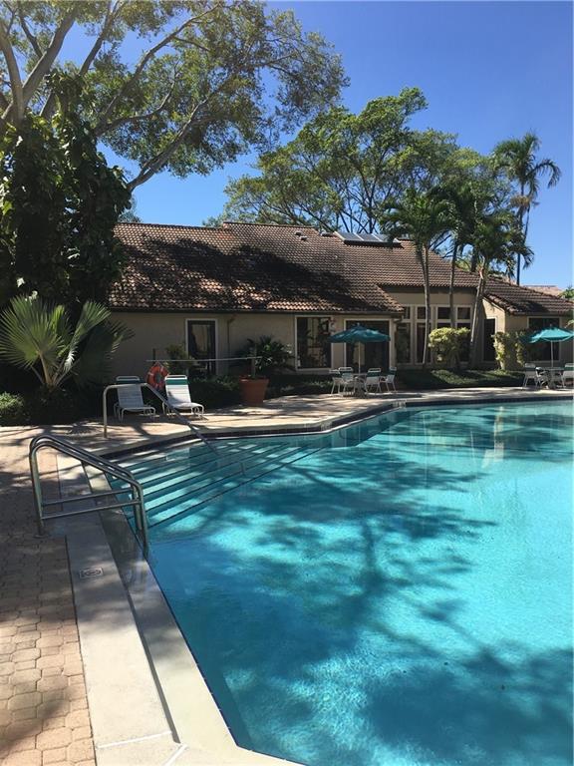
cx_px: 287
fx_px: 641
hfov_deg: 48.2
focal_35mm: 29
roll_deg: +0.4
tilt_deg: -3.2
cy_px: 383
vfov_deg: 61.7
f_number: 2.2
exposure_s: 1/1451
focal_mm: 4.15
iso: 25
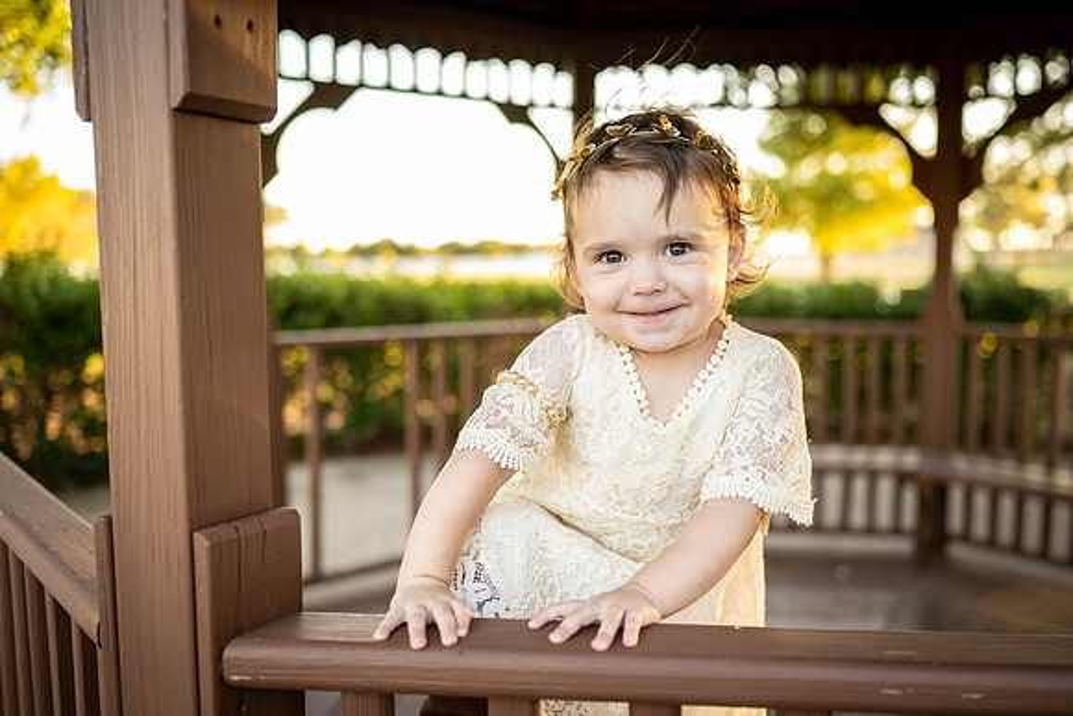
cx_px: 536
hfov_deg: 54.4
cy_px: 358
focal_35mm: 35
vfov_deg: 37.9
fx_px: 1043
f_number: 2.2
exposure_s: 1/500
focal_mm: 35
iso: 500
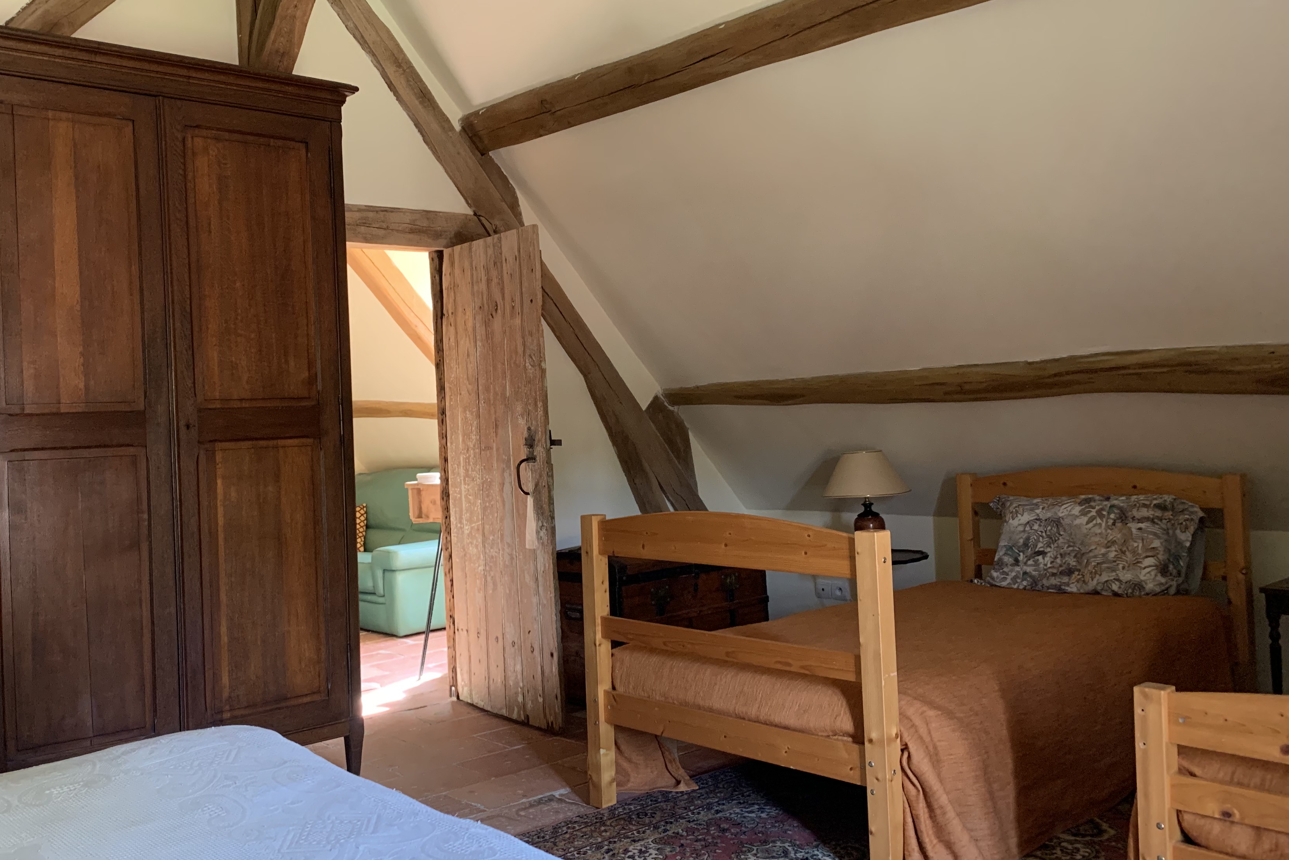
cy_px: 434
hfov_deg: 56.8
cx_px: 516
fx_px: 1182
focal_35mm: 33
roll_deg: +2.9
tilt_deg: -0.4
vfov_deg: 40.0
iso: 400
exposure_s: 1/40
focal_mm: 4.25
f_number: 1.8
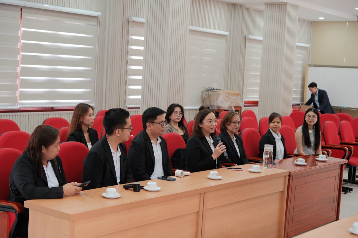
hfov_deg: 35.6
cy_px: 119
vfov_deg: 24.2
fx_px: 557
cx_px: 179
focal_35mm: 56
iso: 1000
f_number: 2.8
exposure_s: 1/125
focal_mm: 37.4
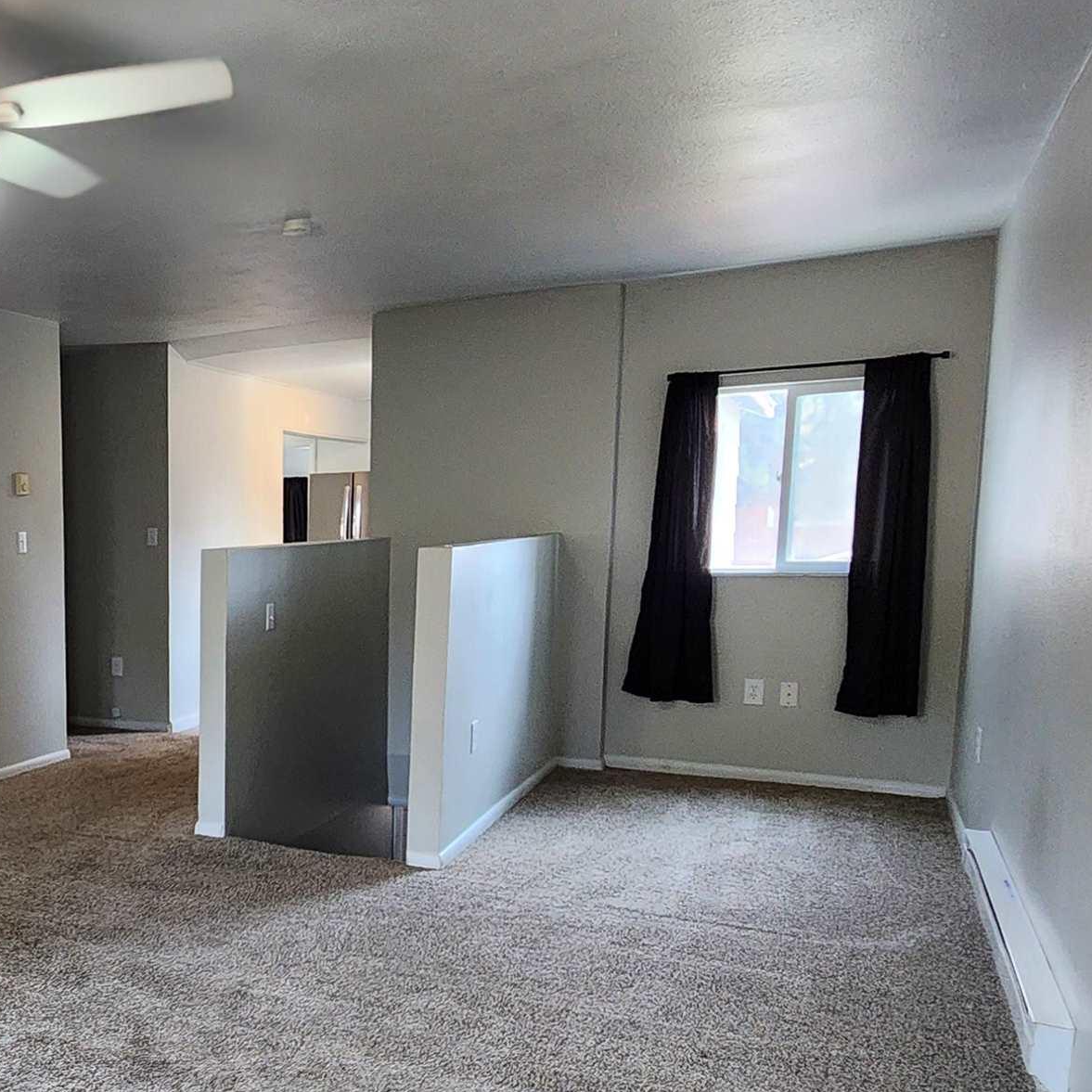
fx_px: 1071
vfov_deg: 53.3
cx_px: -28
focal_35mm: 30
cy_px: 694
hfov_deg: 44.8
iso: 250
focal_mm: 2.2
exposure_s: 1/60
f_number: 2.2
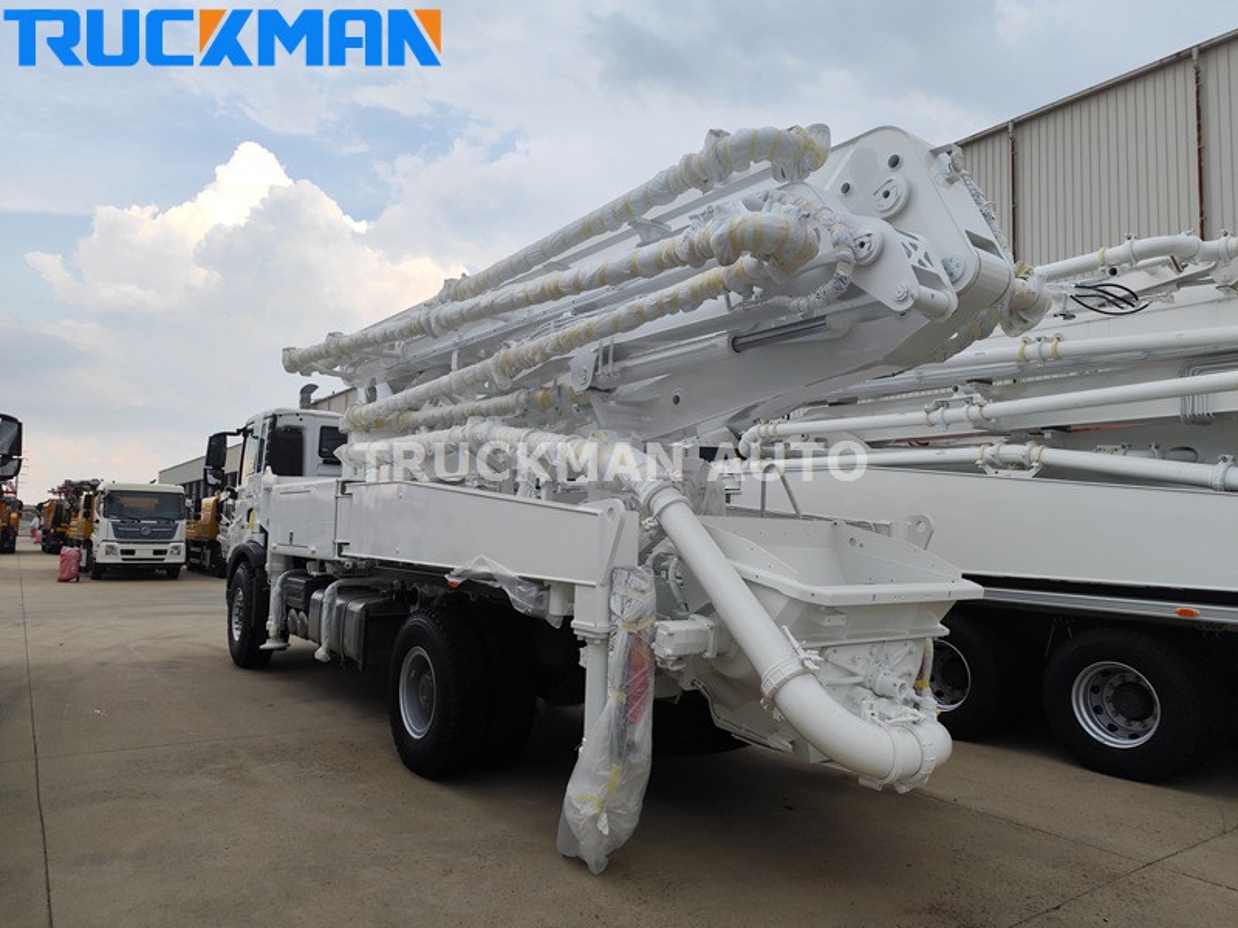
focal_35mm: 23
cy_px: 464
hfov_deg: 73.9
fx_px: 823
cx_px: 619
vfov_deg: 58.9
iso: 50
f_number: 1.65
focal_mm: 6.14
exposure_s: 1/324
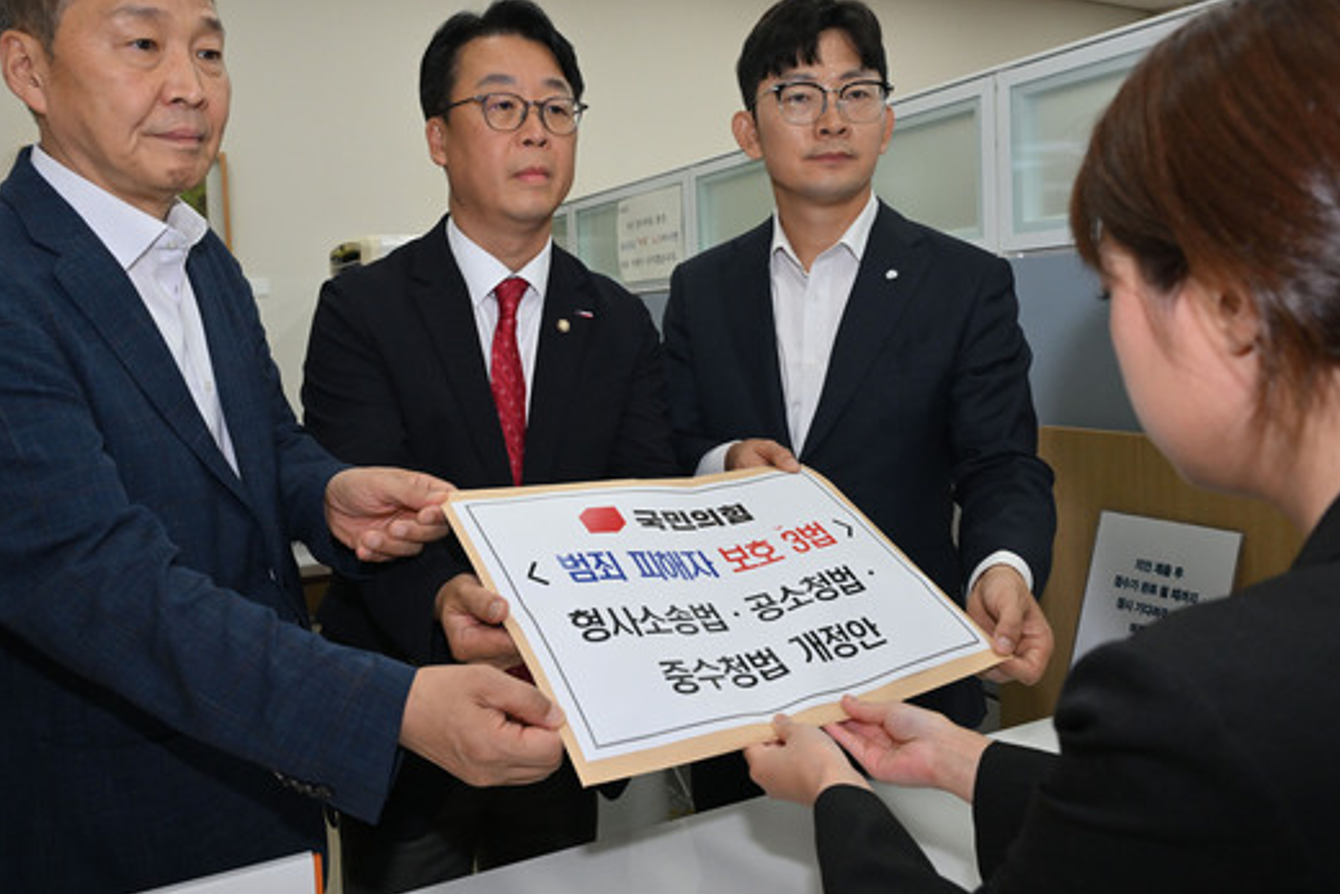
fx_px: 1080
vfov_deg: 44.9
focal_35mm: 29
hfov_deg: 63.6
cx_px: 636
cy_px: 385
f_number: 6.3
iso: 1250
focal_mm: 24
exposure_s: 1/250
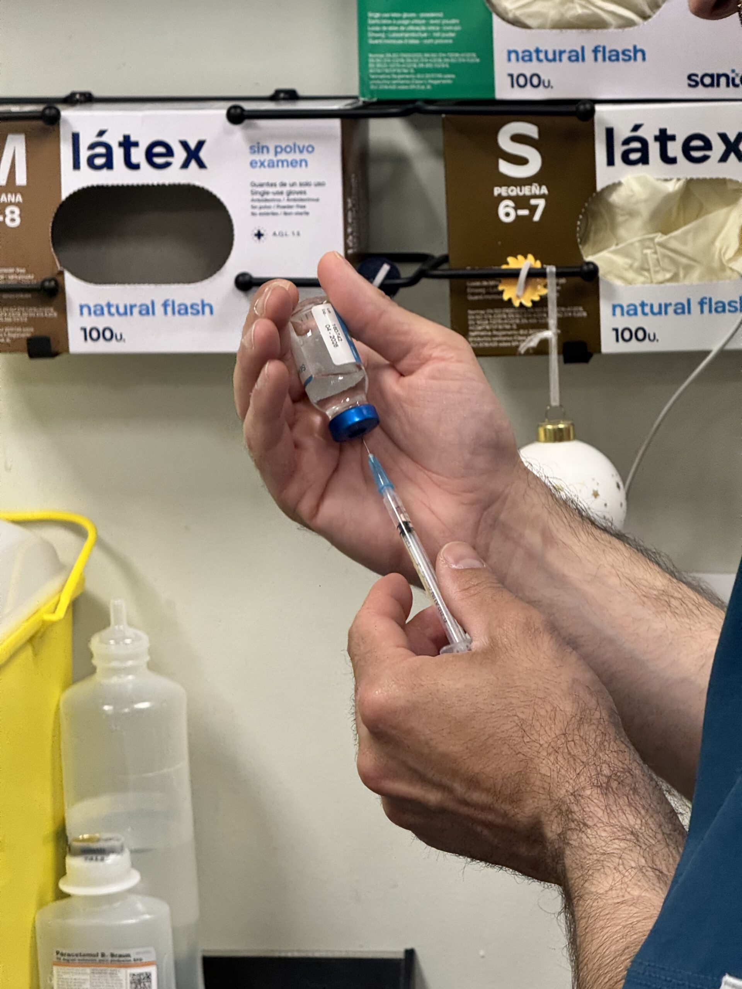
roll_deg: +1.2
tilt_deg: -10.9
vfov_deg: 16.4
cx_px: 371
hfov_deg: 12.3
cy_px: 494
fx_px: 3430
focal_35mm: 120
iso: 125
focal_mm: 15.66
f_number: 2.8
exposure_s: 1/50
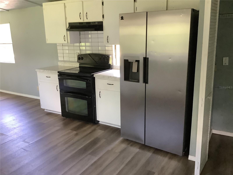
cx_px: 116
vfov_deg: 45.4
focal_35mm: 31
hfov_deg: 58.4
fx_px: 209
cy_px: 88
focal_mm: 3.3
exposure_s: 1/60
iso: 320
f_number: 2.4
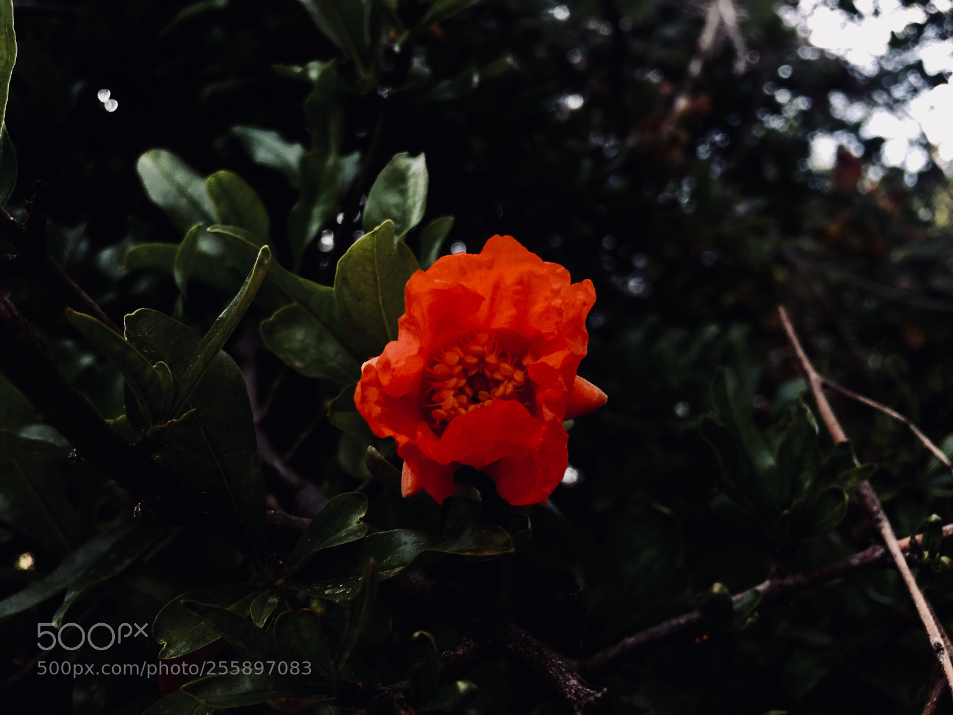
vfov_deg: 48.2
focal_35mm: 29
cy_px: 358
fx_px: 798
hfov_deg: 61.7
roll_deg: +7.6
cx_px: 476
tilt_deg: +21.5
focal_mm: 4.15
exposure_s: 1/100
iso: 32
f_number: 2.2
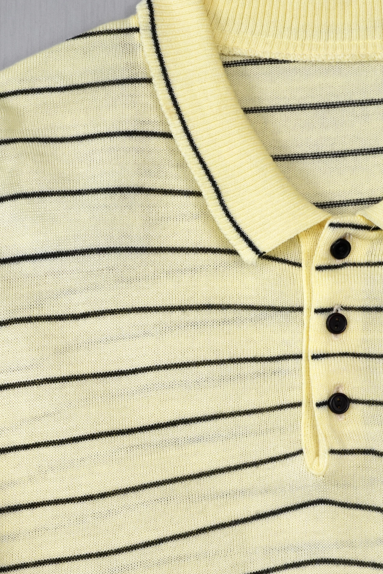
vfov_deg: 11.5
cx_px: 111
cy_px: 313
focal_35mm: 179
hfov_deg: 7.7
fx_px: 2852
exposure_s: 1/60
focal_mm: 79
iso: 320
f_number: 9
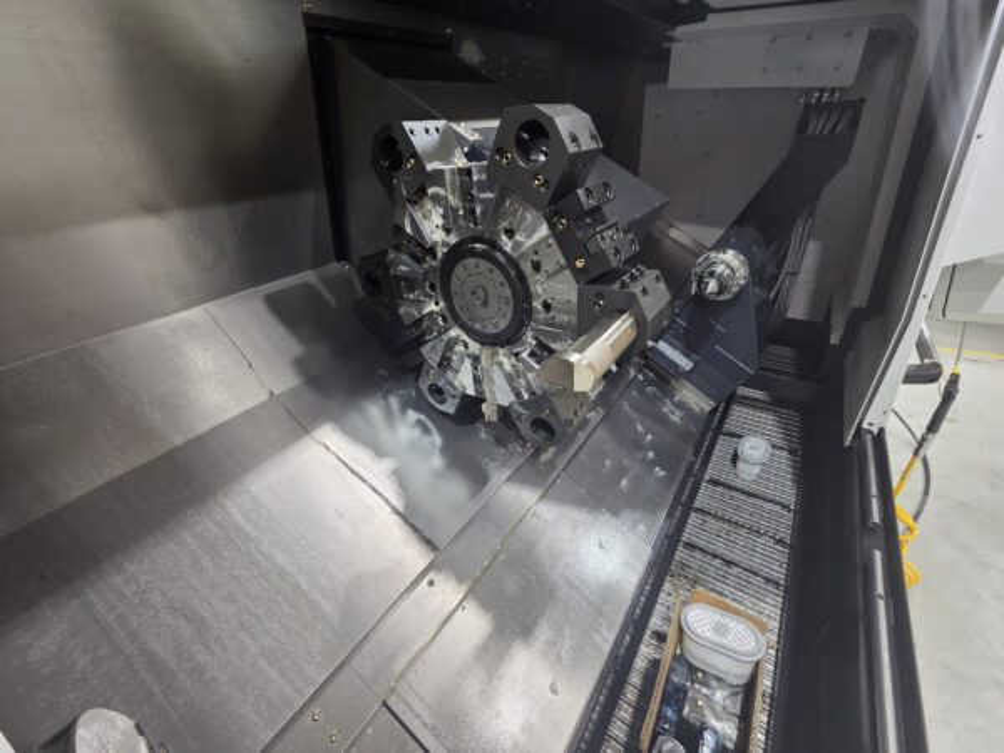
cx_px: 502
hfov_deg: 106.2
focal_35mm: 13
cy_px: 376
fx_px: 377
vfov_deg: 89.9
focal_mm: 2.2
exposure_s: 1/60
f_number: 2.2
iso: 250
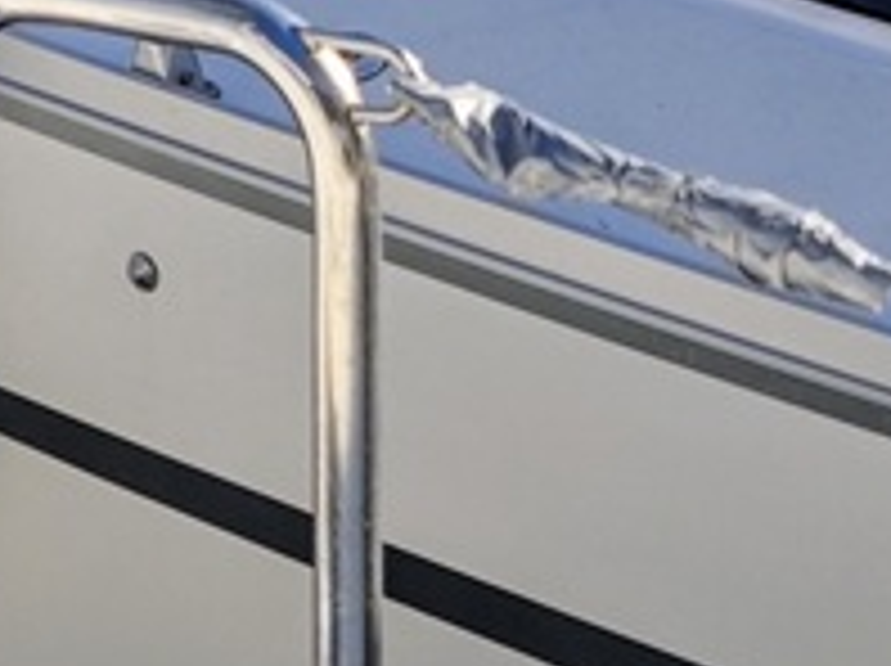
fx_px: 3831
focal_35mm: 149
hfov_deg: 13.1
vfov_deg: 9.1
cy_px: -868
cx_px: 868
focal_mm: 6.55
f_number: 1.6
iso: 50
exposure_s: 1/3020
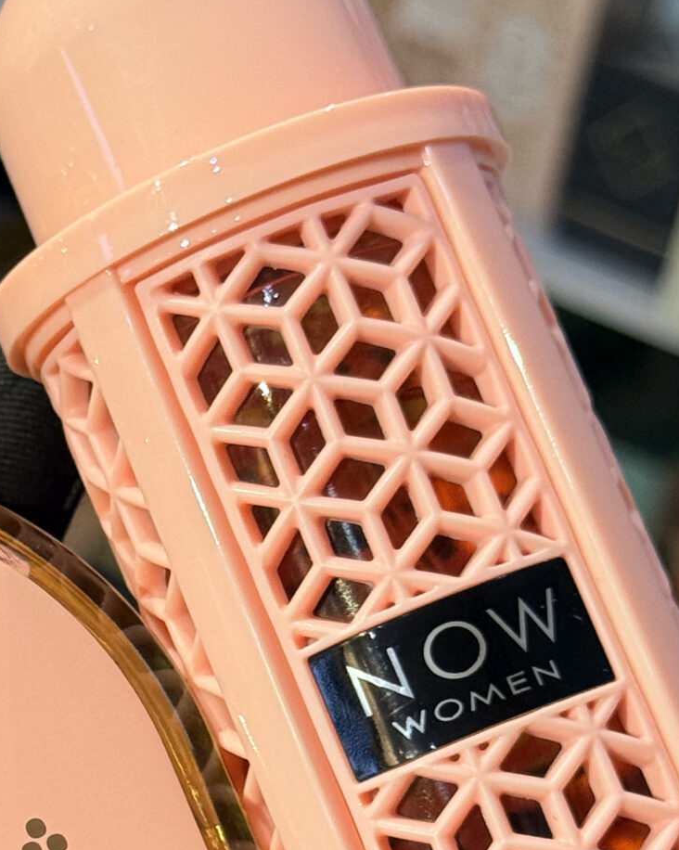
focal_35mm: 131
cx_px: 106
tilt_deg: -30.9
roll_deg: -9.9
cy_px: 600
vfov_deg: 14.7
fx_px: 3293
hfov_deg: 11.7
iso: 125
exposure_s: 1/50
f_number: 1.78
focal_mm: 6.76
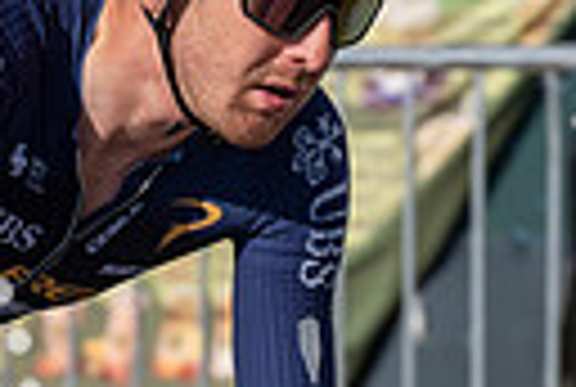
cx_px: 324
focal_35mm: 475
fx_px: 7618
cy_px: 223
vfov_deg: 2.9
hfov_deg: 4.3
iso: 100
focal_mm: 105
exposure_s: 1/1000
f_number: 4.5
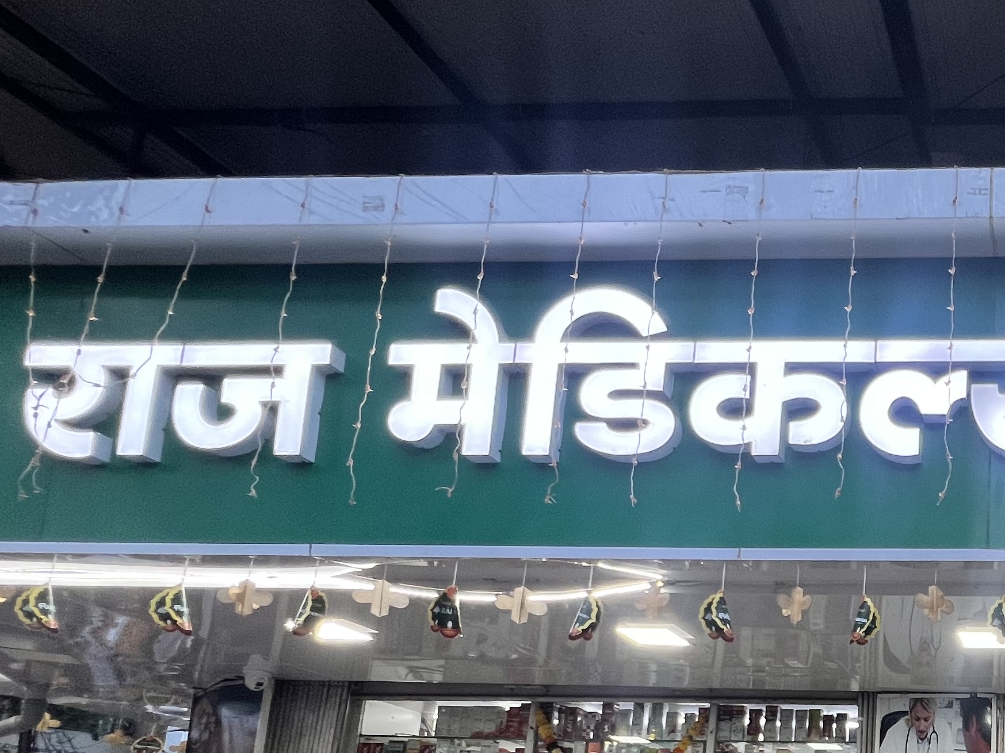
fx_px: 871
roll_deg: -1.0
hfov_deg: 47.7
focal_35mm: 30
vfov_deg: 41.9
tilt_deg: +10.8
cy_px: 714
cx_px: 1041
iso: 125
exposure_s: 1/100
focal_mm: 1.57
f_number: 1.8
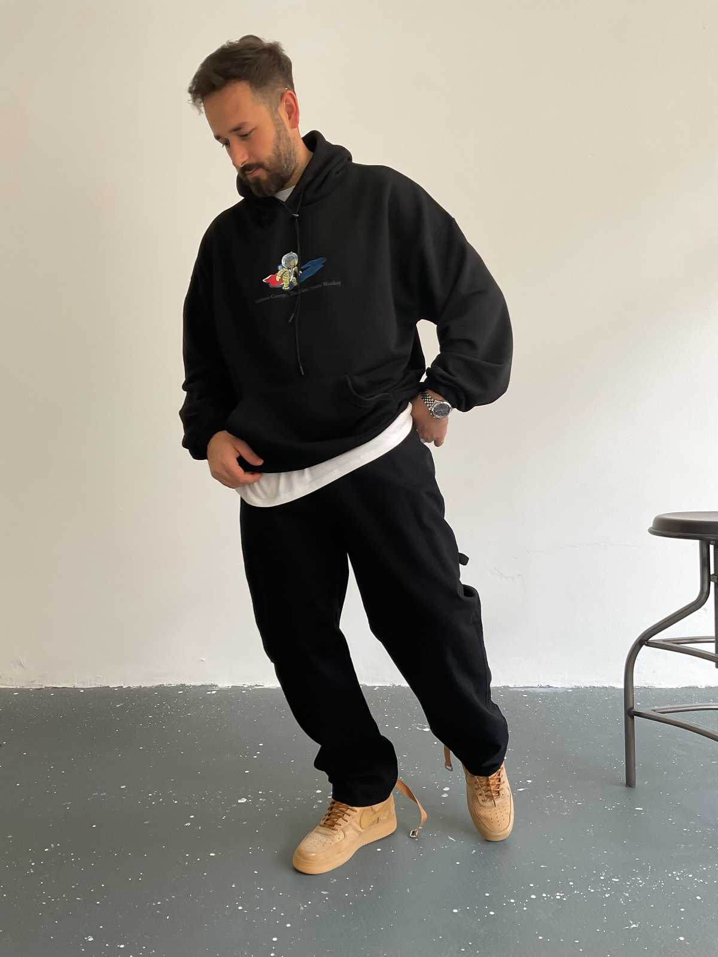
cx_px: 359
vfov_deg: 61.7
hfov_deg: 48.2
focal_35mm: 29
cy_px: 478
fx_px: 802
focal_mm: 3
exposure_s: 1/120
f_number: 1.8
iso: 50
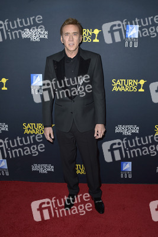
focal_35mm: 32
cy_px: 118
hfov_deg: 41.1
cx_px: 79
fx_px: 210
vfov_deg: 58.7
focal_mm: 32
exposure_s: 1/250
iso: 250
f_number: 6.3
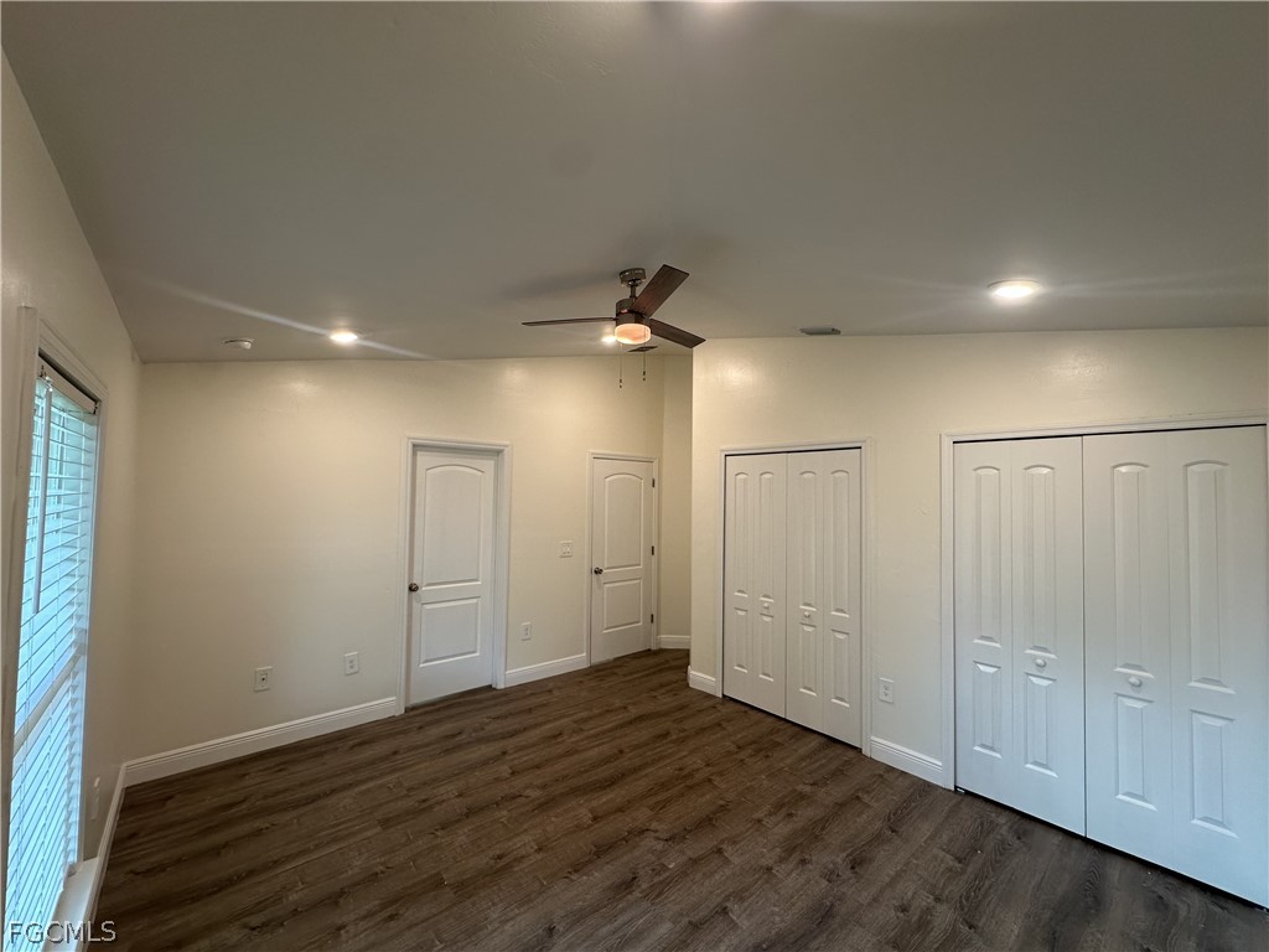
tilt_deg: +2.7
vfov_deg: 85.7
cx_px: 634
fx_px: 513
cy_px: 476
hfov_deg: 102.1
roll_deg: -0.6
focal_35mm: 14
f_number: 2.2
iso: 100
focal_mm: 2.22
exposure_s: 1/60
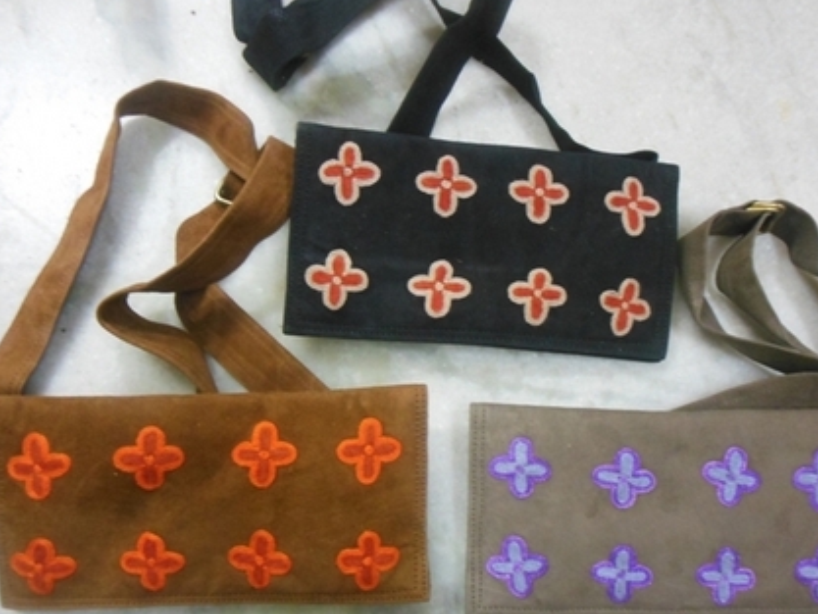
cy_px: 354
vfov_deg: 46.7
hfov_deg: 59.9
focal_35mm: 30
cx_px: 437
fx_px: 709
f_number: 3.2
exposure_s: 1/8
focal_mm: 4.5
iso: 640
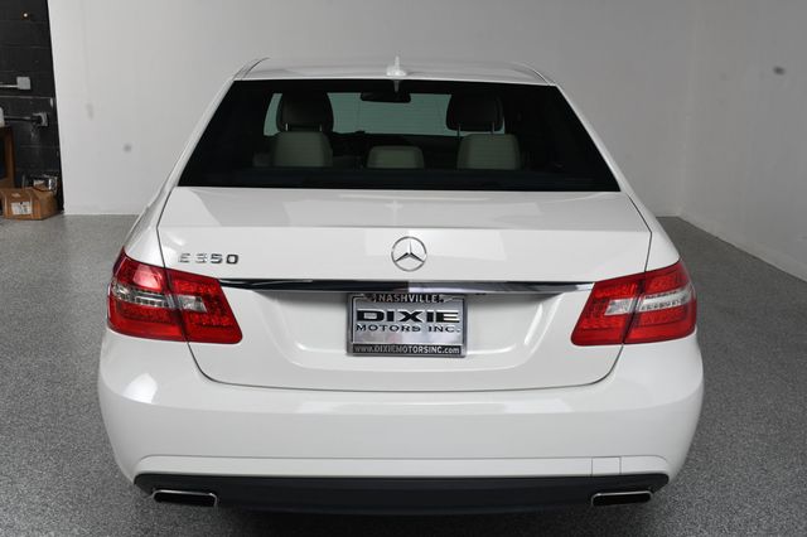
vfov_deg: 29.8
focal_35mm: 45
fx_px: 1008
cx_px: 404
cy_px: 268
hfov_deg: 43.6
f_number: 13
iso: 100
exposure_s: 1/160
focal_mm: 30
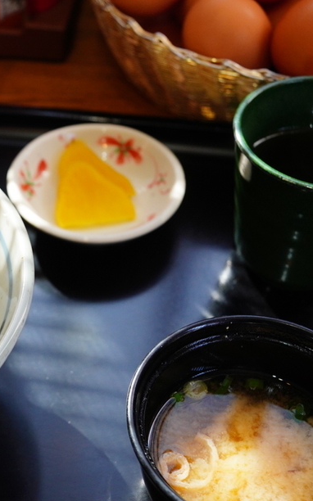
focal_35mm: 63
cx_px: 2
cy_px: 327
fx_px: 861
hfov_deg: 20.0
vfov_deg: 32.3
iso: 500
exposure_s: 1/160
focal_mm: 21
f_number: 3.2
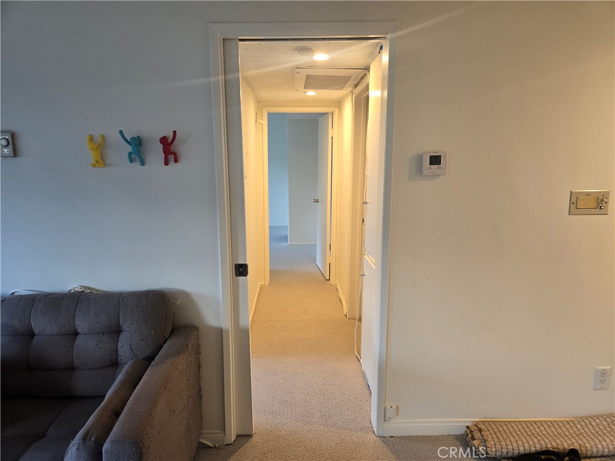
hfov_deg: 73.9
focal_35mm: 23
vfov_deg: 58.9
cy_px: 230
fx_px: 409
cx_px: 308
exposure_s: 1/120
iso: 250
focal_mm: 5.4
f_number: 1.8
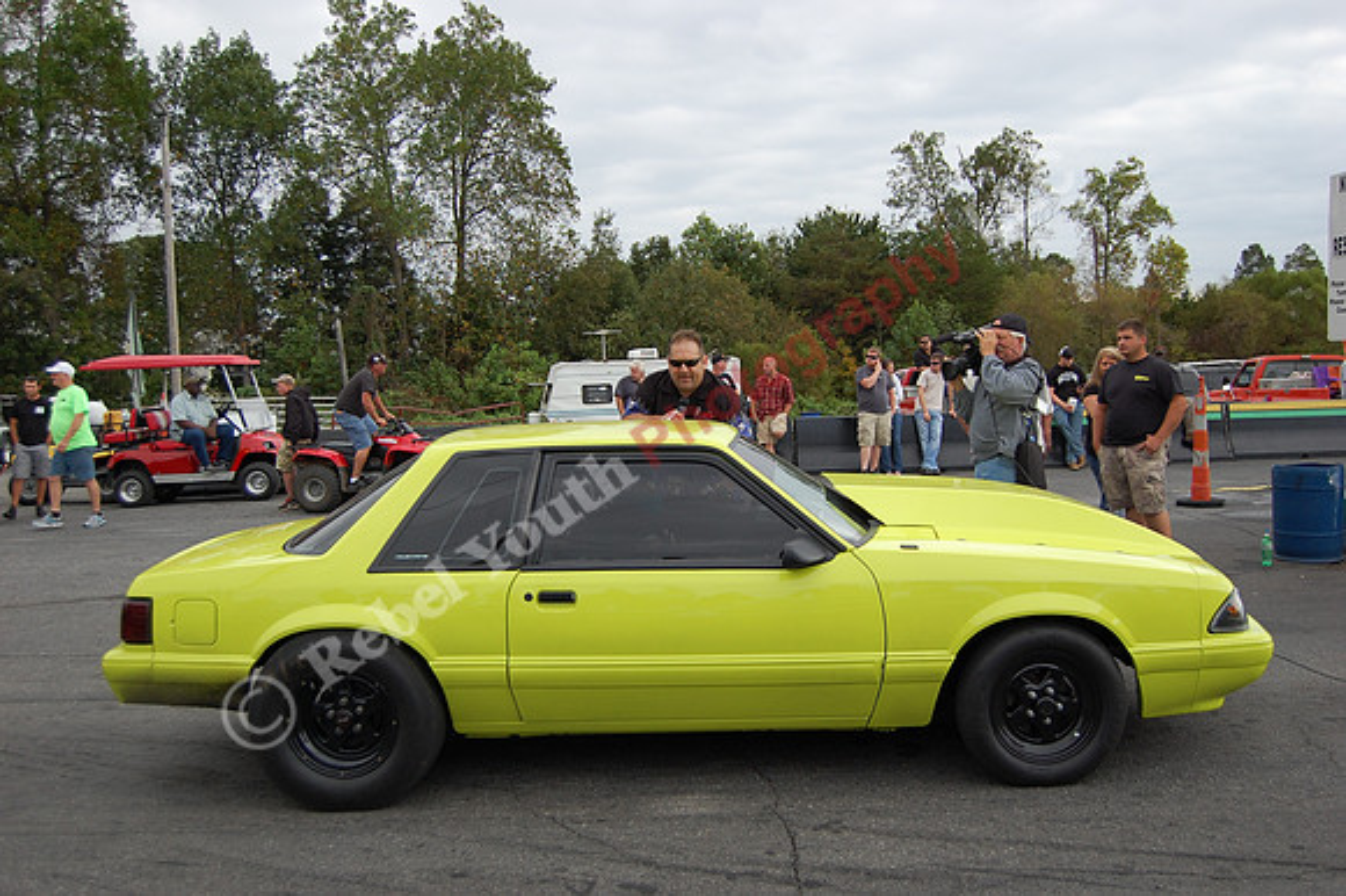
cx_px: 673
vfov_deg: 39.9
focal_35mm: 33
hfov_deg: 57.3
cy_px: 448
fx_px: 1233
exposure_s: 1/1000
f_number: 4
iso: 280
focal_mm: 22
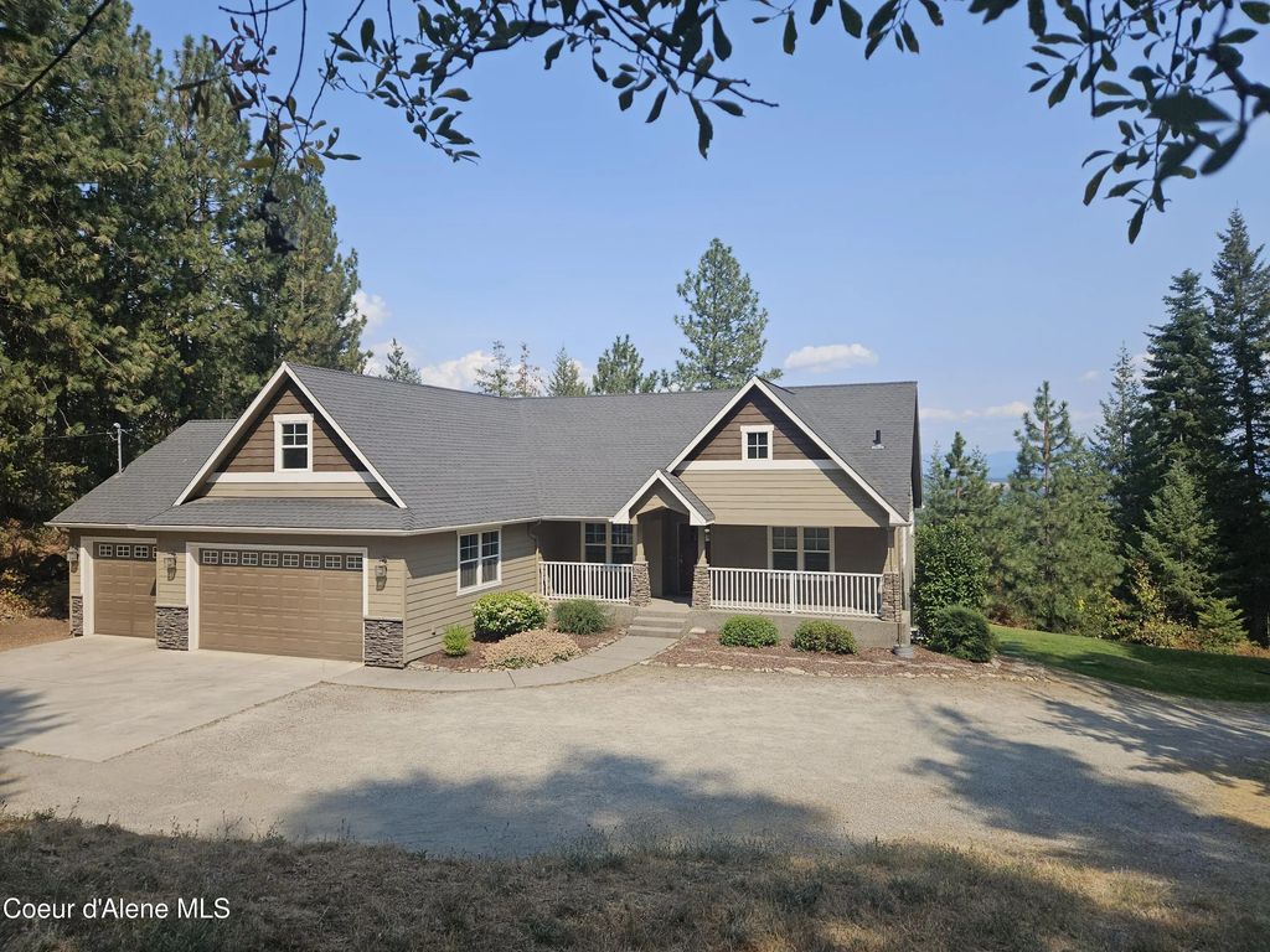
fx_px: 844
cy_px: 476
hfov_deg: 73.9
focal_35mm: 23
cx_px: 635
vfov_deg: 58.9
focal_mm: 5.4
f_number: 1.8
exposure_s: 1/2198
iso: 25
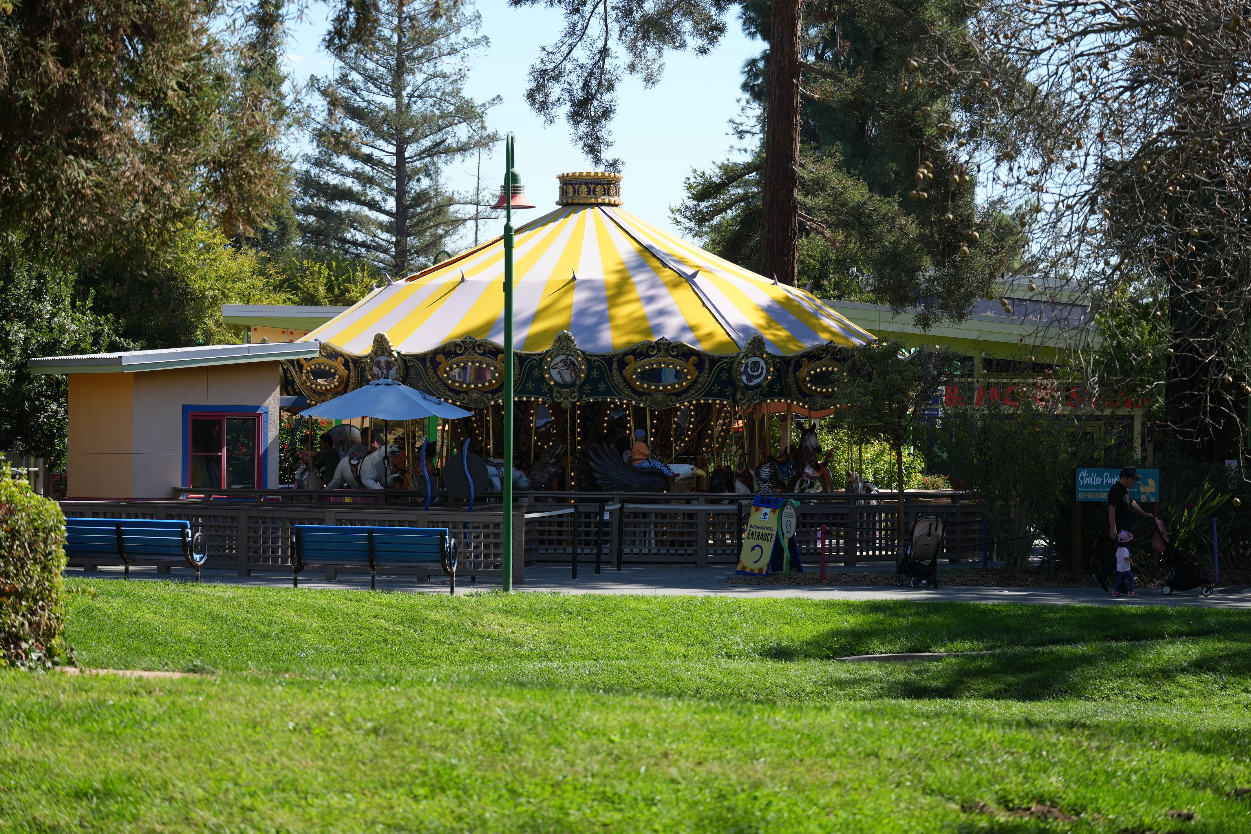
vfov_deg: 13.7
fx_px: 3475
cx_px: 626
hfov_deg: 20.4
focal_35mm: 100
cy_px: 417
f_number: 4.5
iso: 250
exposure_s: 1/800
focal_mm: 100
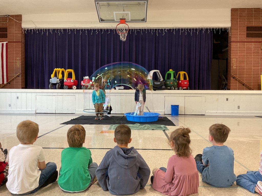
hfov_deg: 61.7
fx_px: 219
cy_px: 98
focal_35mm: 29
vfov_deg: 48.2
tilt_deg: -2.4
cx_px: 131
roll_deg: -0.3
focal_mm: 3
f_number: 1.8
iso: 100
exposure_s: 1/60
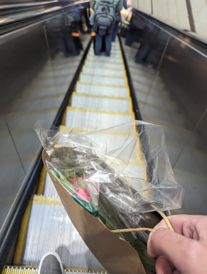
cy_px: 137
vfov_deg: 71.5
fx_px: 191
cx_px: 104
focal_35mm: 24
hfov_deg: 56.9
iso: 1163
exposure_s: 1/168
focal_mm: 6.81
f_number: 1.85
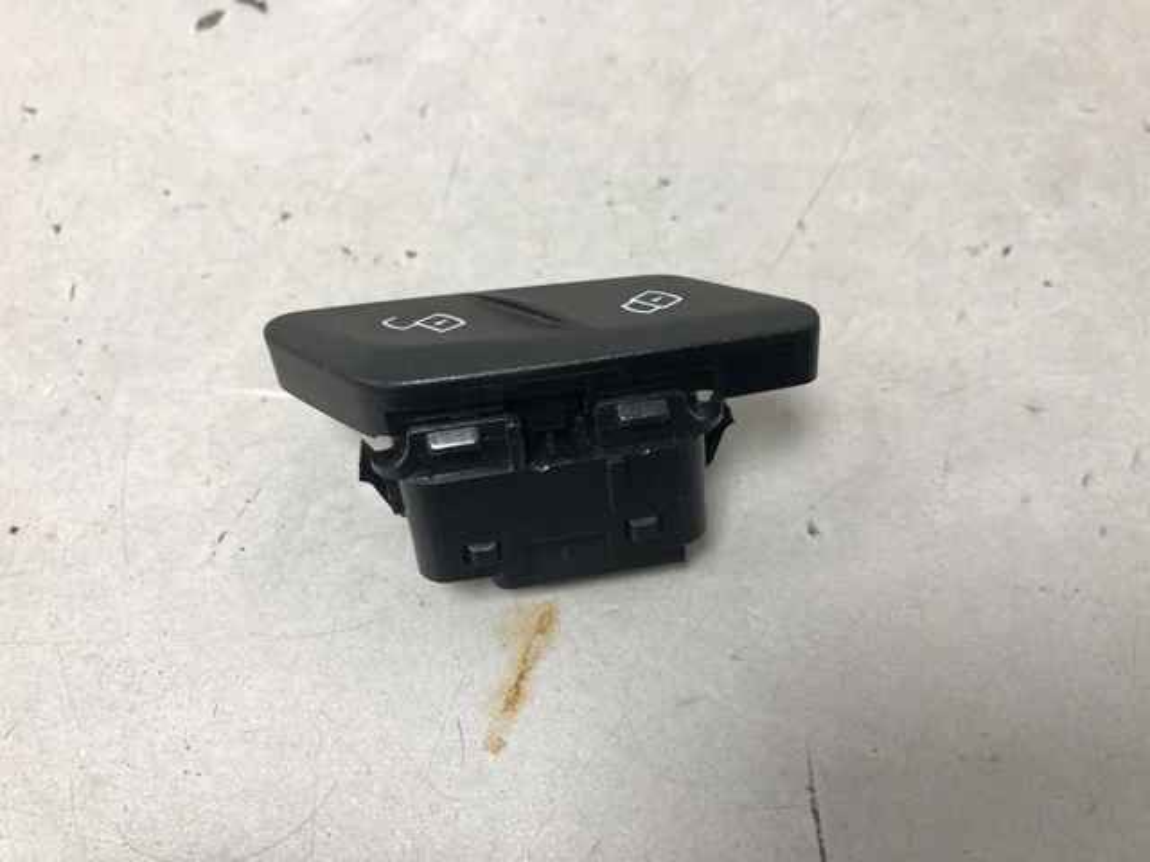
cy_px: 431
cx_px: 575
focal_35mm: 28
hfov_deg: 63.4
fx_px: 930
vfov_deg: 49.7
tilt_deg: -59.3
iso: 32
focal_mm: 4
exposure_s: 1/25
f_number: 1.8
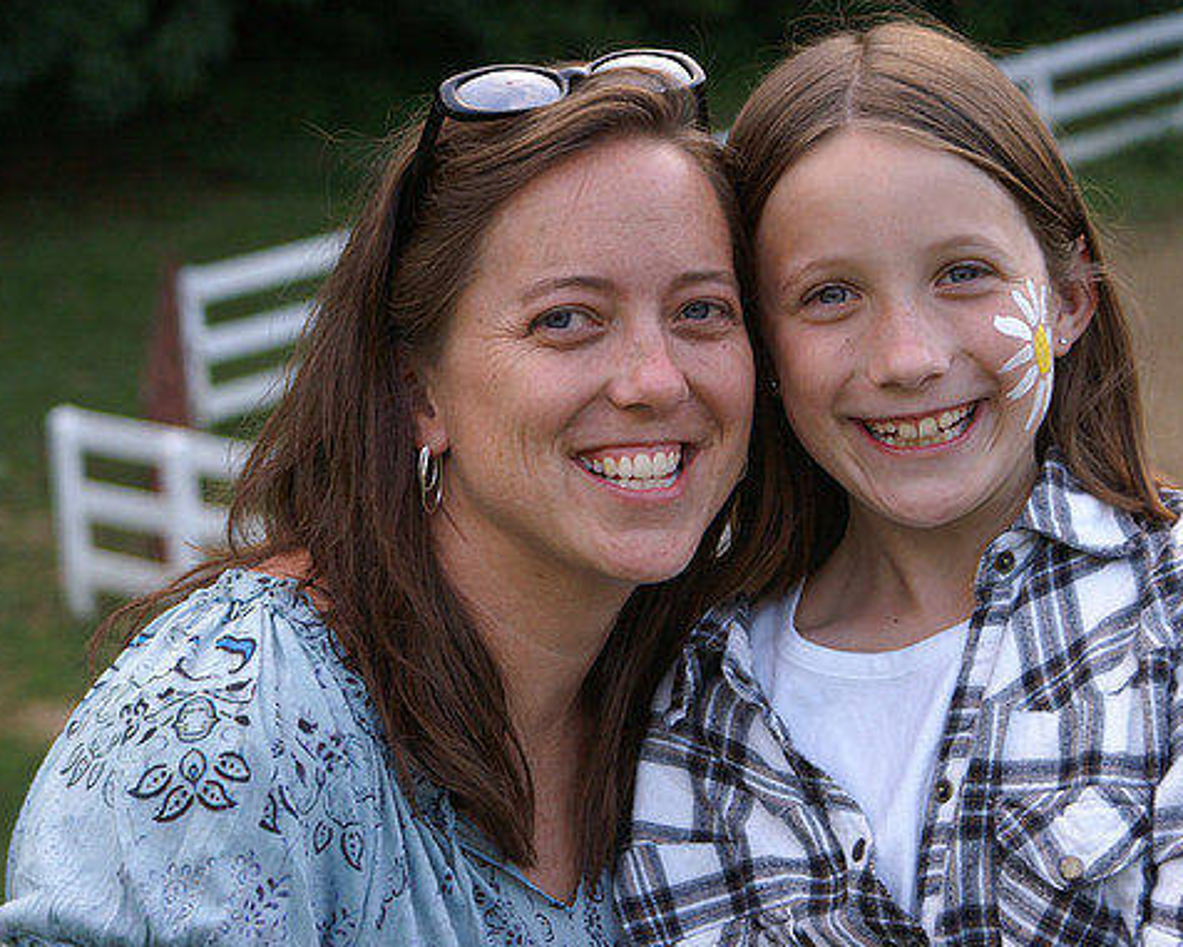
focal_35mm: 120
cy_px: 477
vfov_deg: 12.9
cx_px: 604
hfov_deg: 16.0
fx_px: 4202
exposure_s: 1/125
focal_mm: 70
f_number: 5.6
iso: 400
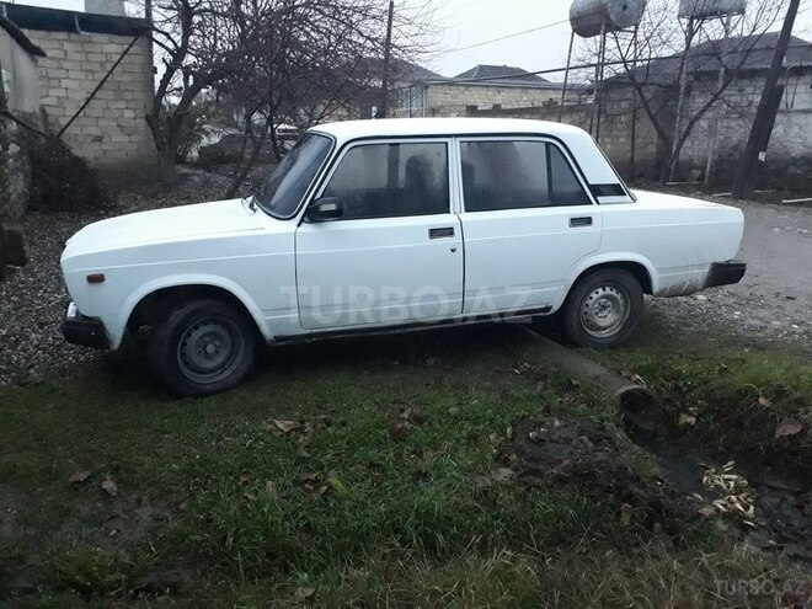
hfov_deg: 65.3
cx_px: 406
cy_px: 304
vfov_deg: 51.4
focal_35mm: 27
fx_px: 633
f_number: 1.9
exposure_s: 1/17
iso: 500
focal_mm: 3.6
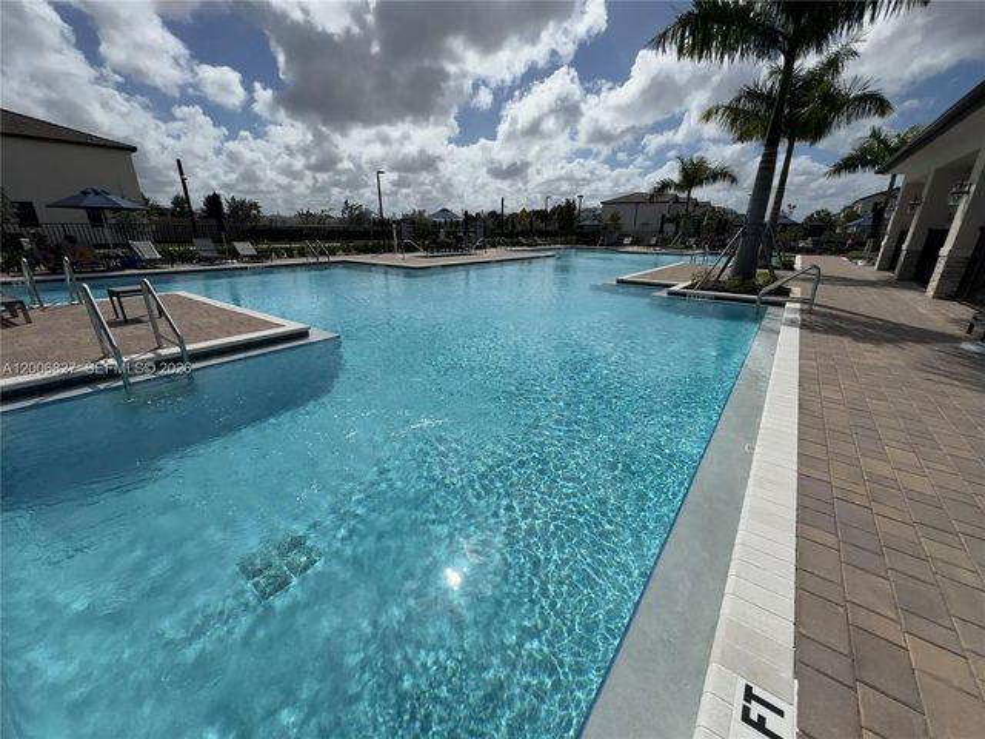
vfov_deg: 85.7
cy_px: 370
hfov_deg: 102.1
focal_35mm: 14
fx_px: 398
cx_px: 492
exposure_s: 1/5650
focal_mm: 2.22
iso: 40
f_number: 2.2
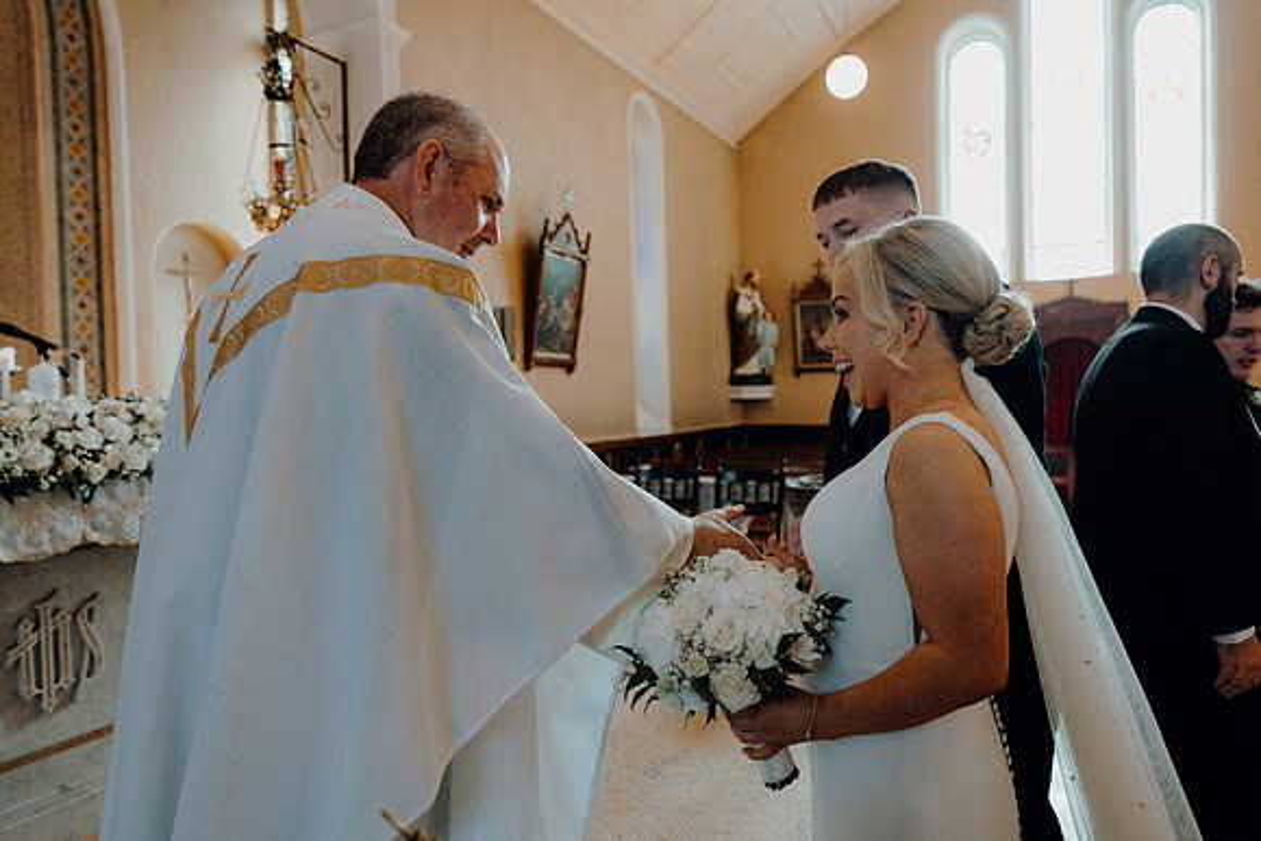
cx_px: 630
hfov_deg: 73.7
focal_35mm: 24
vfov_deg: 53.1
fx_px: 841
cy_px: 420
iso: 1250
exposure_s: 1/200
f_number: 3.5
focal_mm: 24
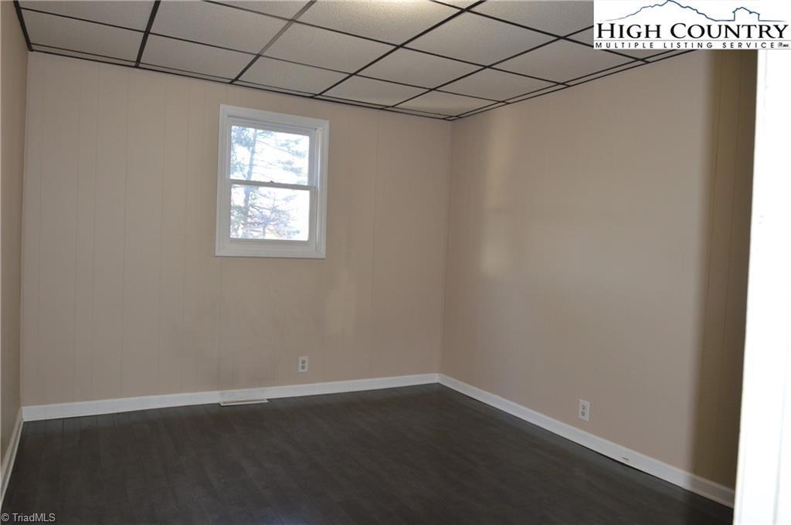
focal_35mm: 24
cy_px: 262
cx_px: 396
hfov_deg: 73.8
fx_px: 527
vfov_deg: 53.0
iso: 640
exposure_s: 1/60
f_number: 4
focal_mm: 16
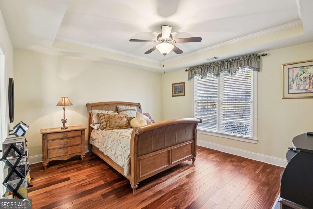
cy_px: 104
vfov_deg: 73.7
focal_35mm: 16
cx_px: 156
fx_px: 139
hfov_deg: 96.7
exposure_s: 1/13
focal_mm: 16
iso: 400
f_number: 8
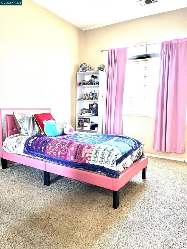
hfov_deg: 53.1
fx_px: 187
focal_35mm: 26
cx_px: 94
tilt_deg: -5.9
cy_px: 124
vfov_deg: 67.3
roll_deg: +0.3
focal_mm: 5.1
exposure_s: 1/60
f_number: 1.6
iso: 125
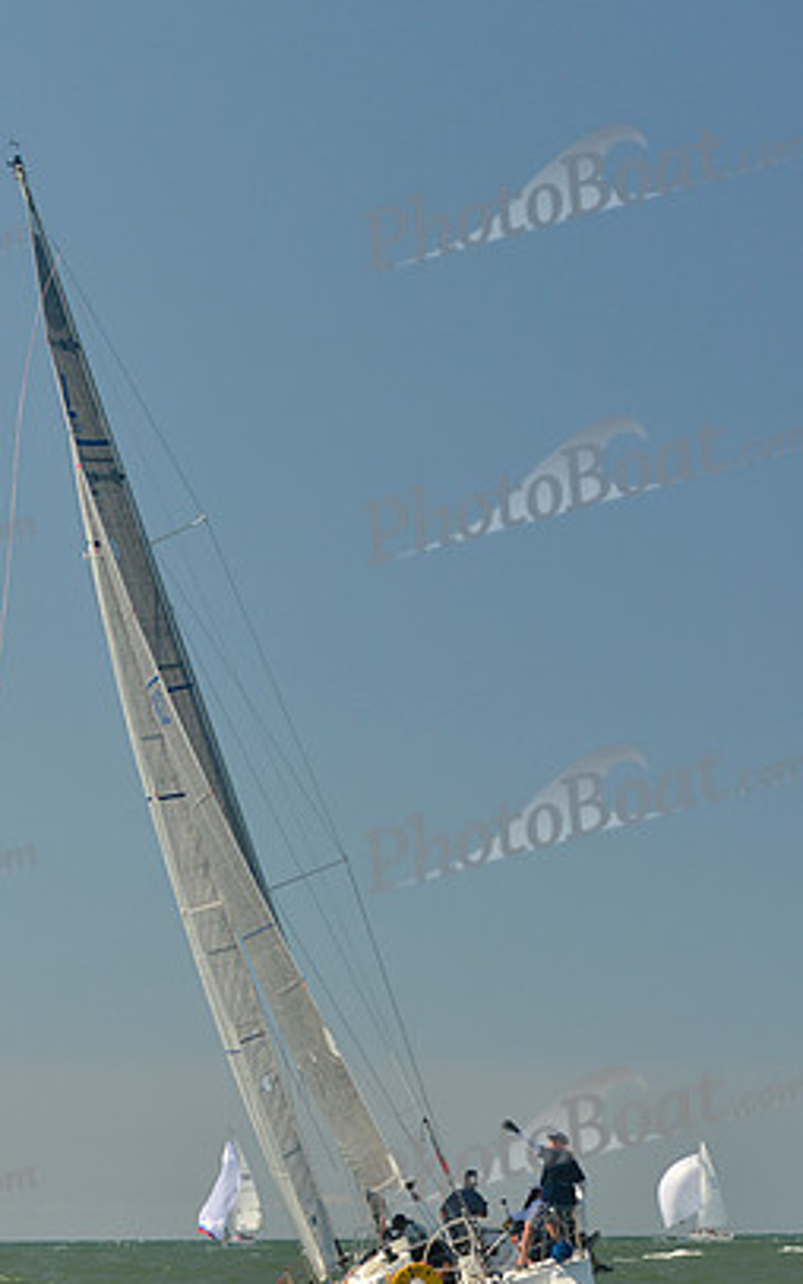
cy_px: 693
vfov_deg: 20.4
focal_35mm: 102
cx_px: 201
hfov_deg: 12.8
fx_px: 3569
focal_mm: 70
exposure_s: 1/1000
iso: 280
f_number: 6.3
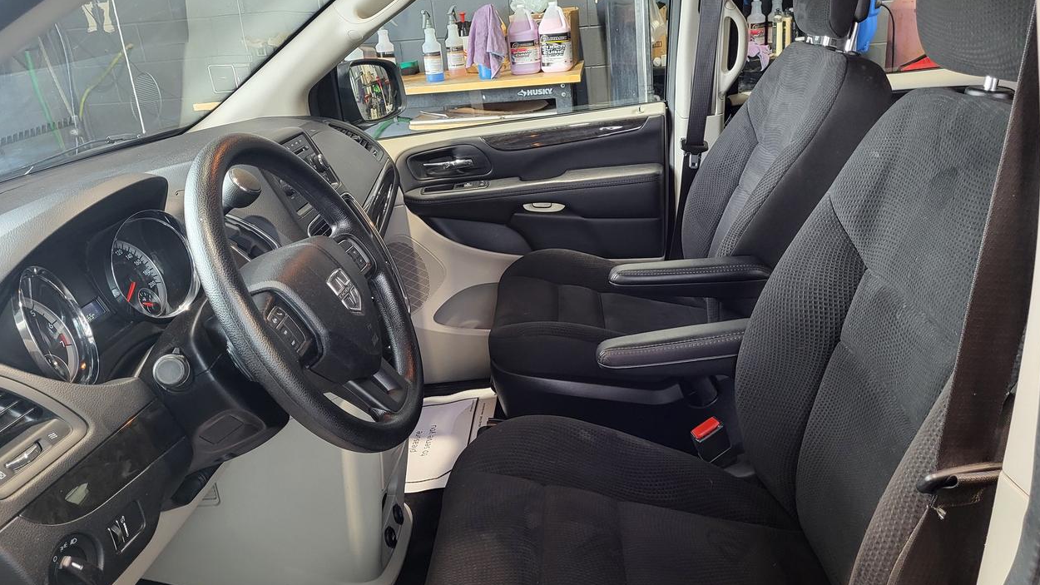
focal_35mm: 29
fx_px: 800
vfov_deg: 40.2
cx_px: 531
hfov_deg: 66.1
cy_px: 275
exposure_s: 1/40
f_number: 1.8
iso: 250
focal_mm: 5.4
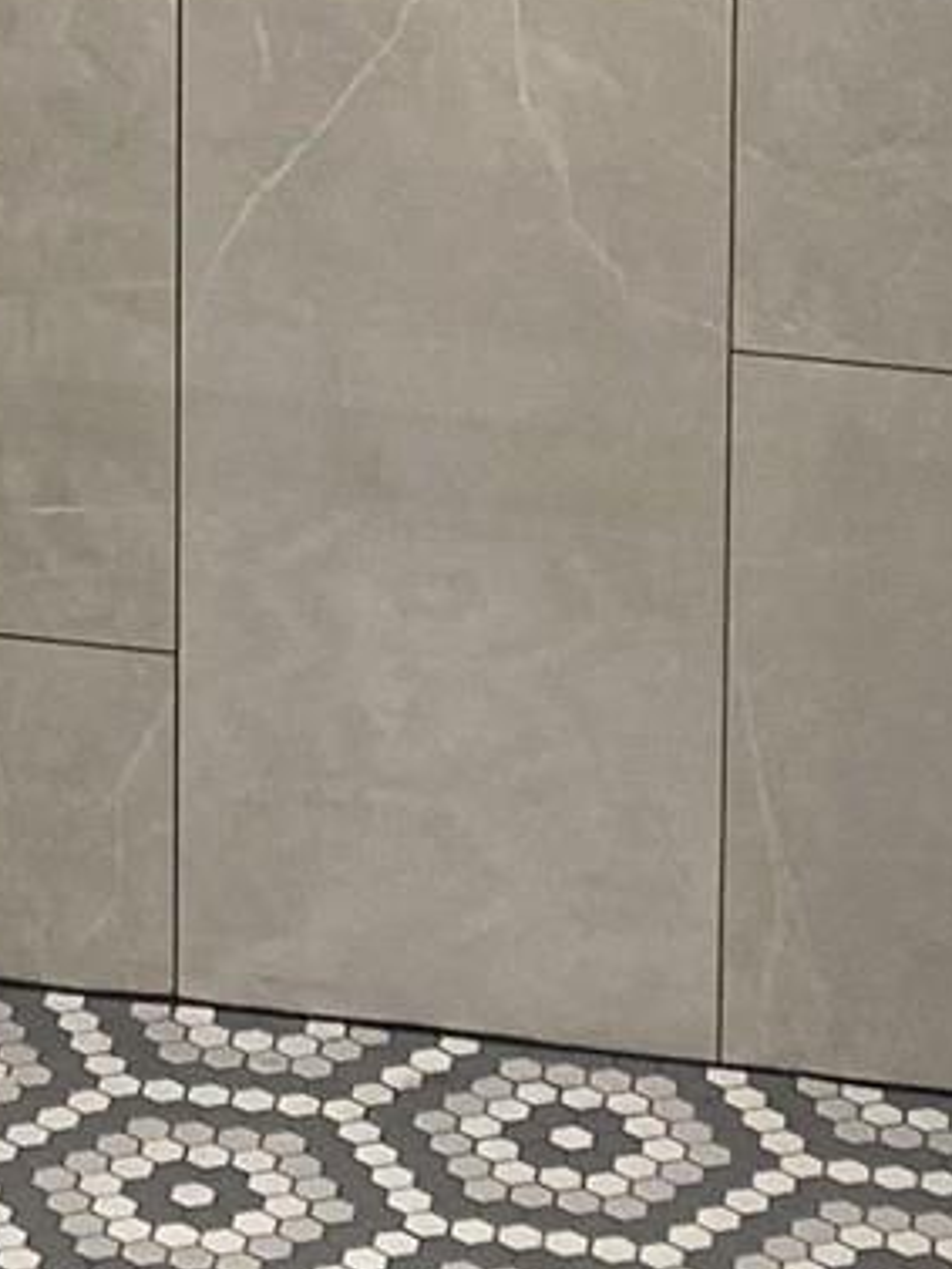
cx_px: -50
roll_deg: +0.0
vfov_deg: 11.7
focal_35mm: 159
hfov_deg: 9.3
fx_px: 5827
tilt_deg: -6.7
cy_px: -858
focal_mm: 4.25
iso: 80
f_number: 1.8
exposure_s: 1/60
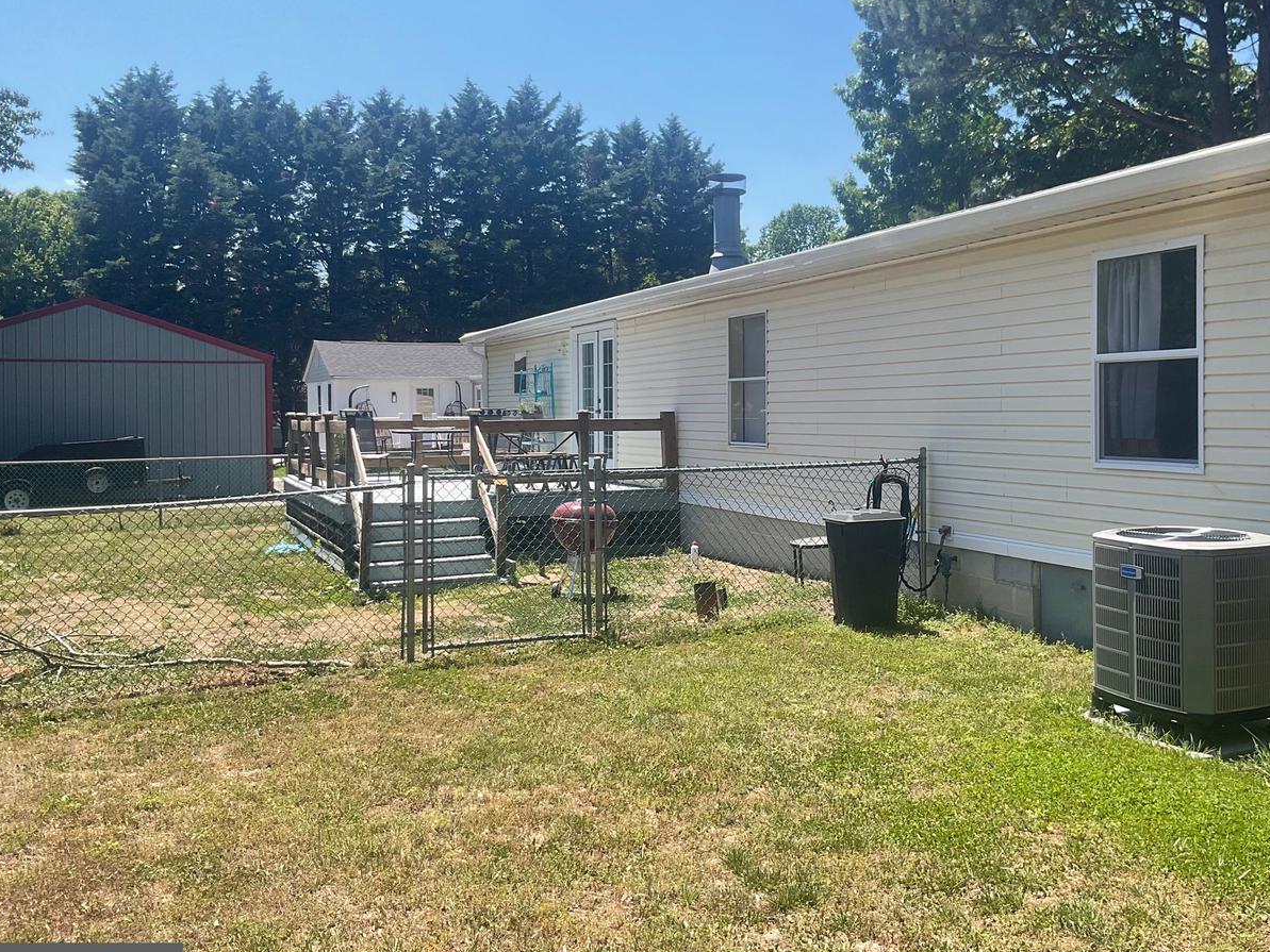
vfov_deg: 40.7
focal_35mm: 35
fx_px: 1284
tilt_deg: -2.0
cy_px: 430
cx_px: 762
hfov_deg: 52.3
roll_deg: +0.5
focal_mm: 3
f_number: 1.8
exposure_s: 1/1121
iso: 16
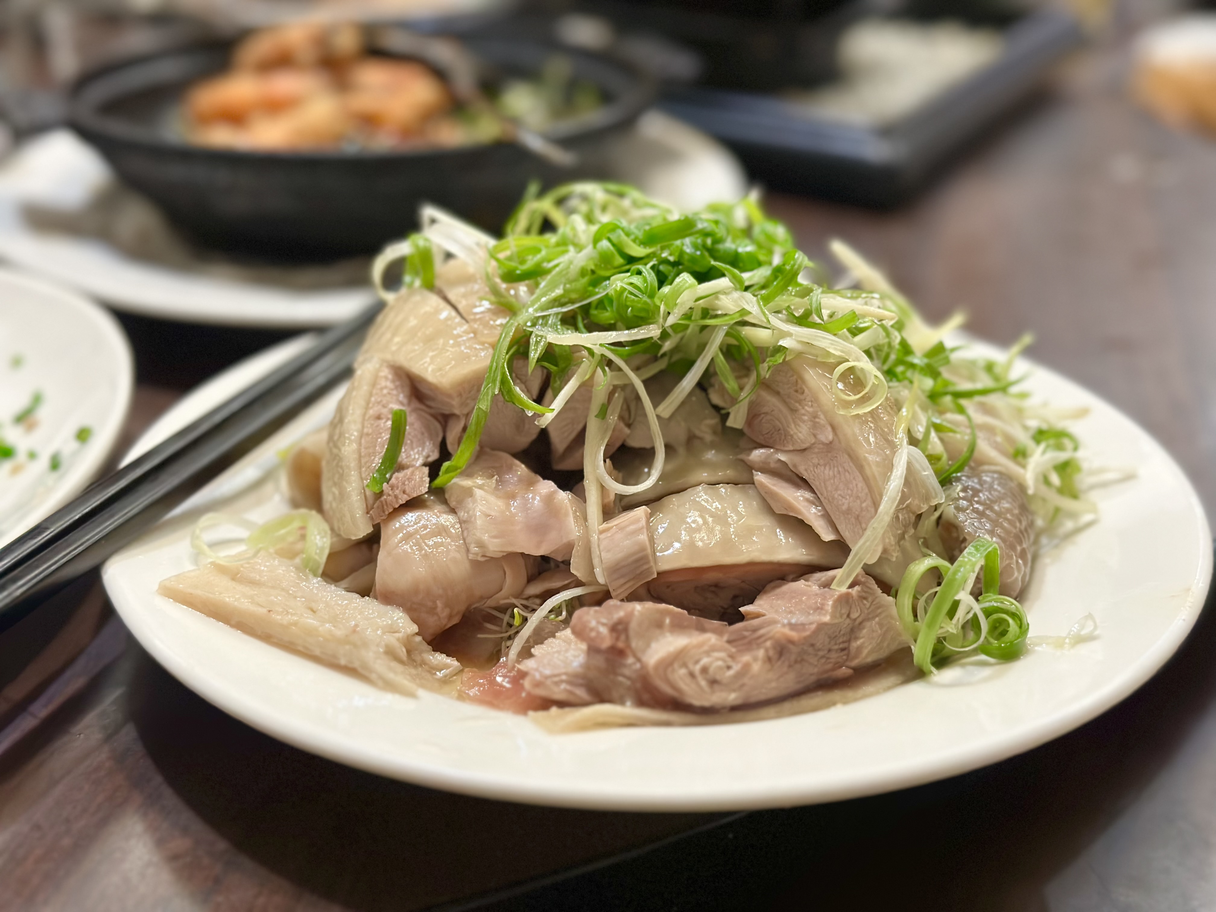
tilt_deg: -26.1
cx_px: 608
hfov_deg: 39.7
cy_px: 456
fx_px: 1686
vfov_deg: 30.3
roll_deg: +0.1
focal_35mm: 48
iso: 320
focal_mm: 6.86
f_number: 1.78
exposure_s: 1/60
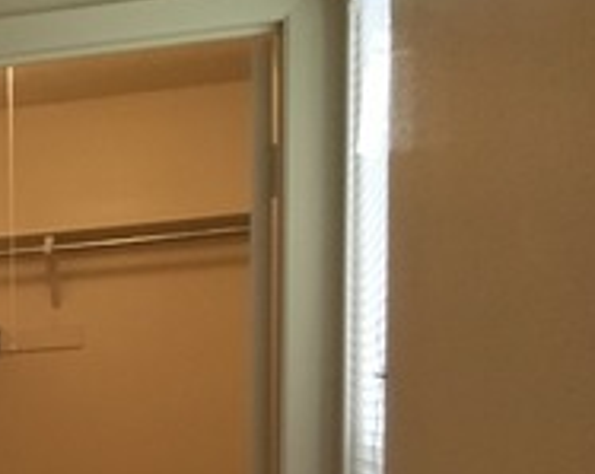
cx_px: -356
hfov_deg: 17.4
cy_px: 728
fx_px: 1705
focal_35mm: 97
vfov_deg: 14.6
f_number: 2.2
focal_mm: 4.15
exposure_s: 1/30
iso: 250
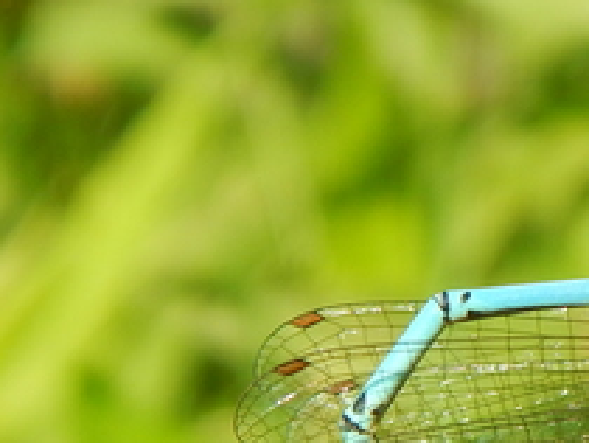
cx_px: 613
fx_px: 3322
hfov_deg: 10.0
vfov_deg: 7.6
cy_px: 435
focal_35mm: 195
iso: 125
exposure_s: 1/800
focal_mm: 8.6
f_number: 3.7
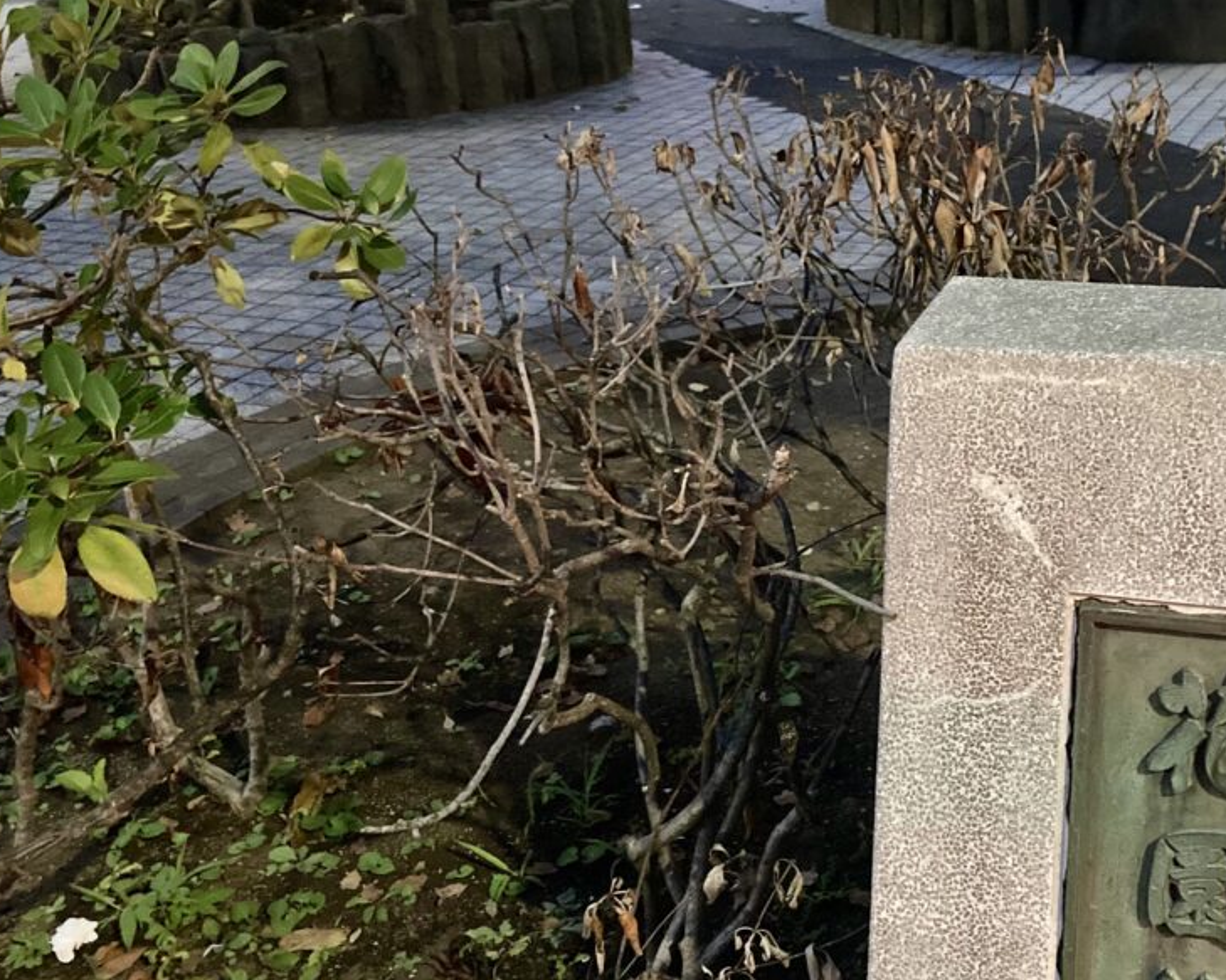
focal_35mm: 48
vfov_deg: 31.4
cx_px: 943
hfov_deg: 37.7
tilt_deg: -22.2
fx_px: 1741
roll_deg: +1.1
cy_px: 498
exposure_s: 1/20
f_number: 1.8
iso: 640
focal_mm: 3.99
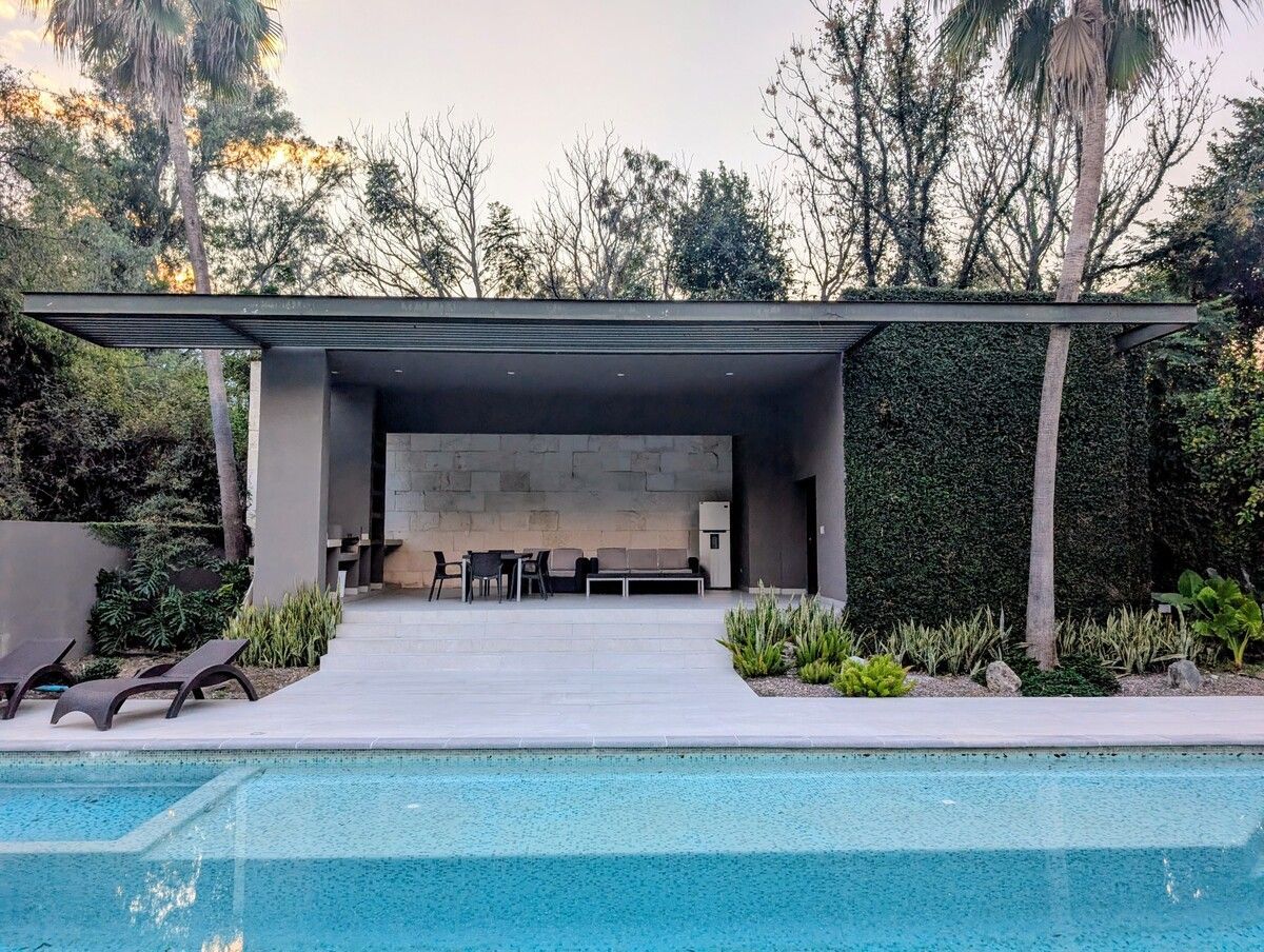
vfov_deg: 57.0
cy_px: 476
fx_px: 878
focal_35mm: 24
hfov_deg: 71.5
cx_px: 632
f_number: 1.68
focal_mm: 6.9
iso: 20
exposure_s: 1/130
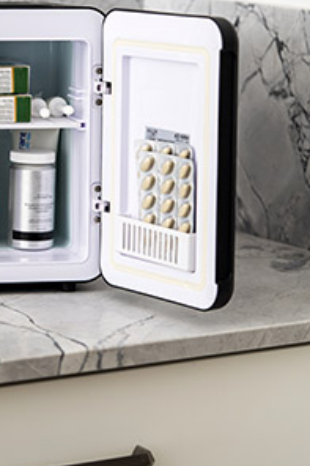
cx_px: 50
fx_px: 1965
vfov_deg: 13.5
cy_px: 146
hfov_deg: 9.0
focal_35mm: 152
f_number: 4
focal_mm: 90
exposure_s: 1/125
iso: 100
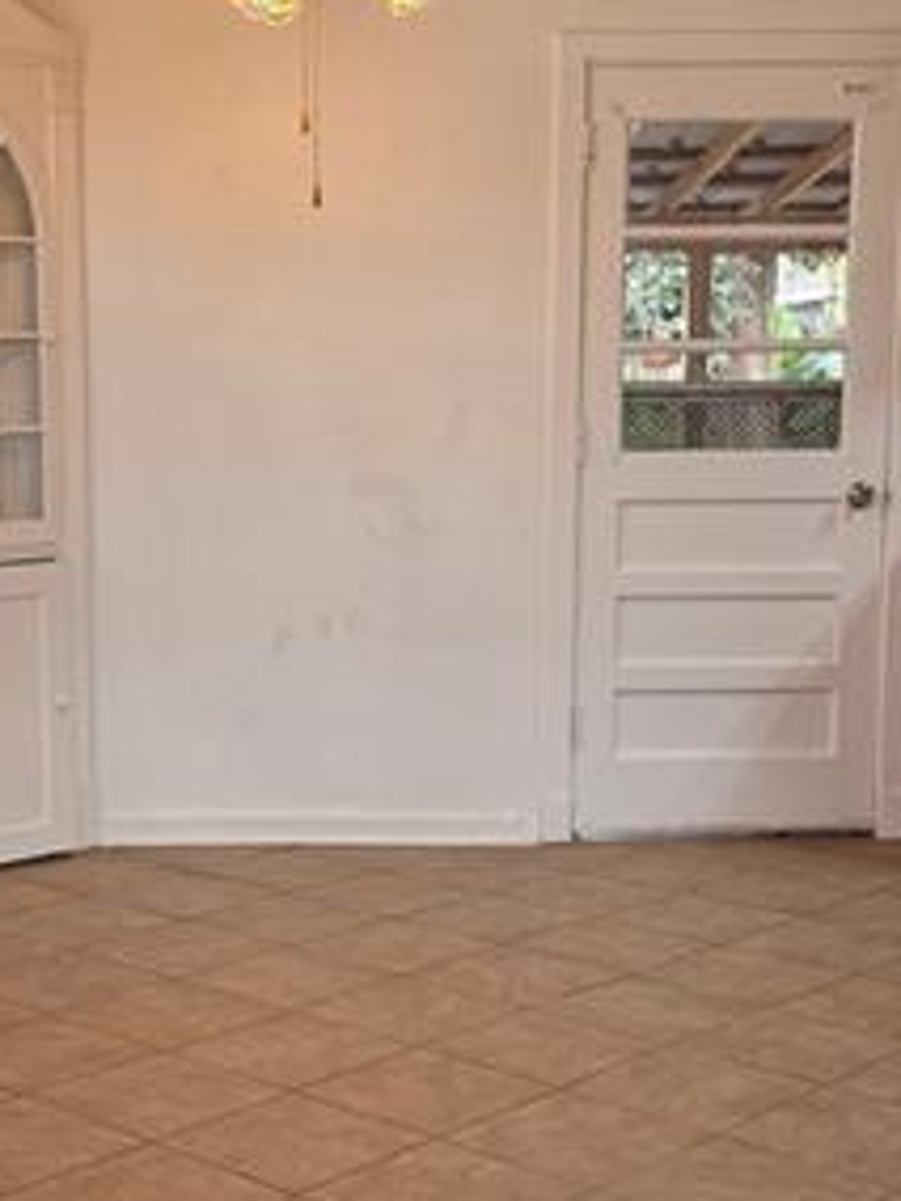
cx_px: 360
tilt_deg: -8.2
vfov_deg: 29.8
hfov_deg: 22.6
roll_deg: -0.8
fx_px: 2256
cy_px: 639
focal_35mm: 65
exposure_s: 1/140
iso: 200
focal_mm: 6.76
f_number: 1.78
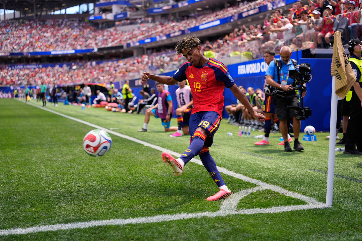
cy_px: 120
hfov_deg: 39.6
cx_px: 181
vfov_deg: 27.0
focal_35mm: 50
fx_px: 503
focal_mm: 50
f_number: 2
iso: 250
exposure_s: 1/2500
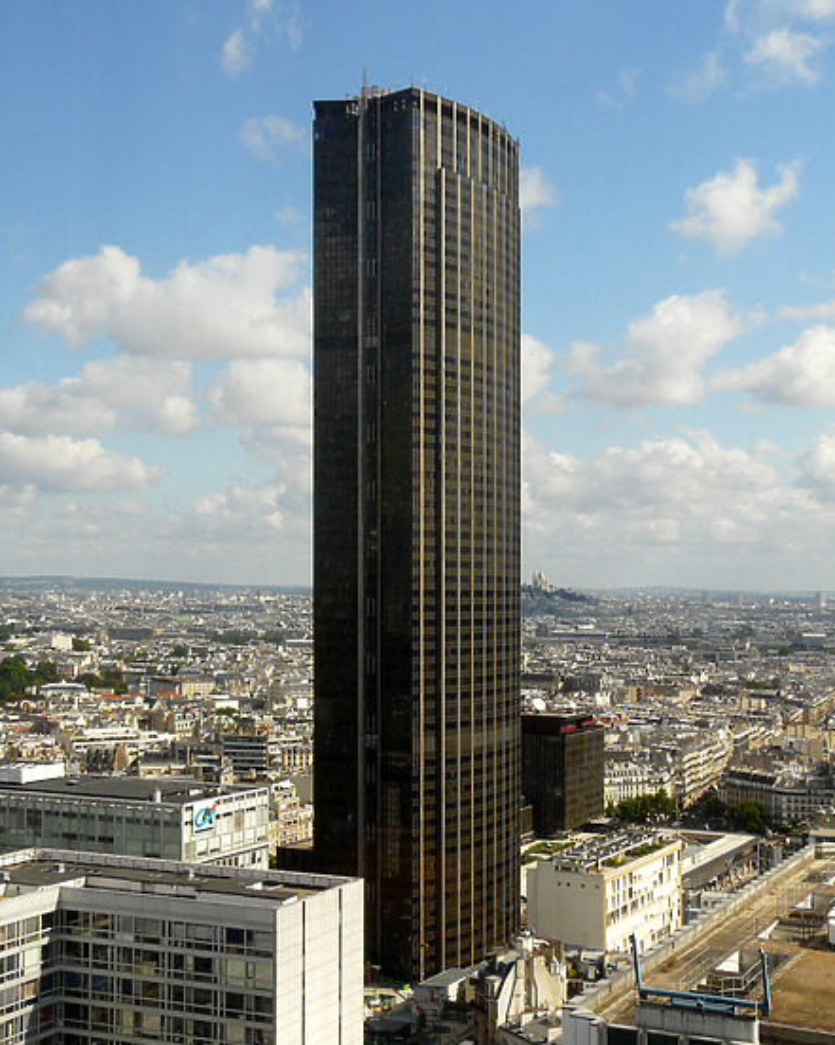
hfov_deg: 29.1
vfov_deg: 36.0
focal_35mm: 52
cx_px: 424
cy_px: 530
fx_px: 1608
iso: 100
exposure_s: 1/250
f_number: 5.6
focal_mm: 8.1
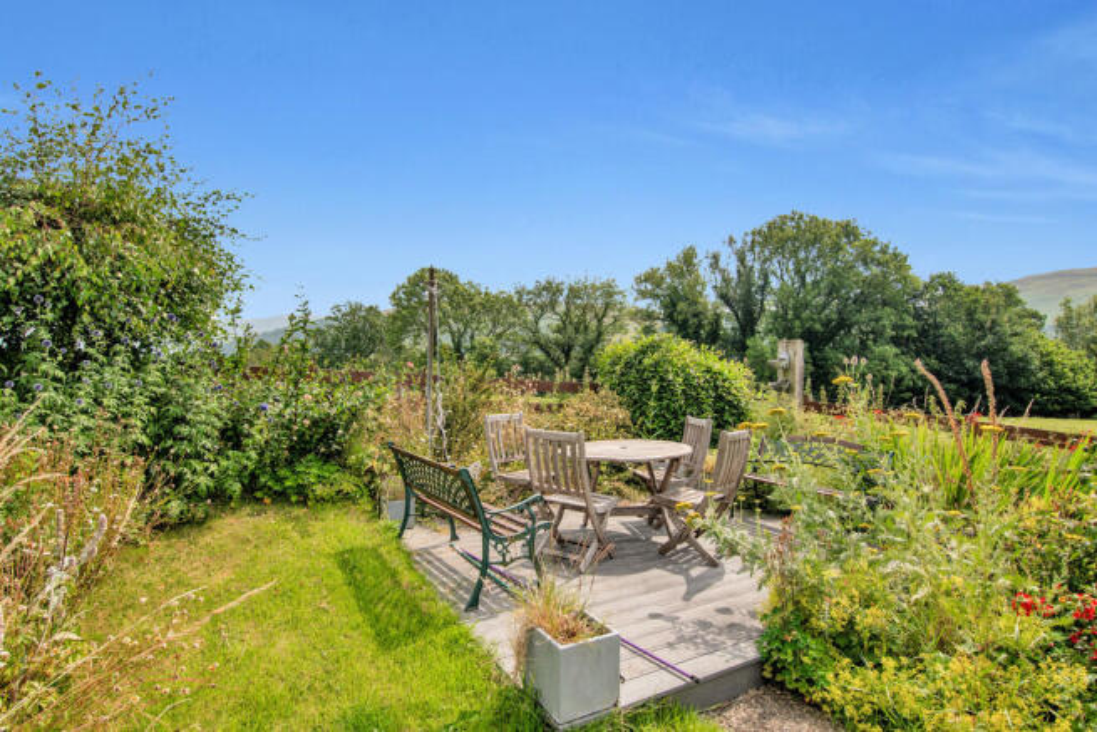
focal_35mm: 18
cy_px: 366
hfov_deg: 90.0
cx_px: 548
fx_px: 549
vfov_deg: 67.4
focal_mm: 12
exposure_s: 1/250
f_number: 9
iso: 100
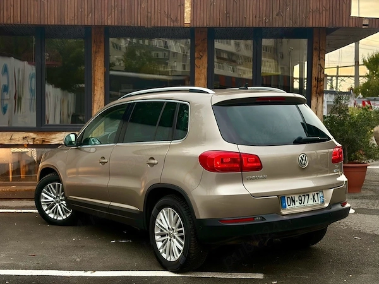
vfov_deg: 28.0
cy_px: 142
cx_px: 190
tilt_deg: -2.6
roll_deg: -0.2
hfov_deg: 36.8
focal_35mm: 52
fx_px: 569
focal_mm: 5.96
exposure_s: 1/66
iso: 50
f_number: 1.6
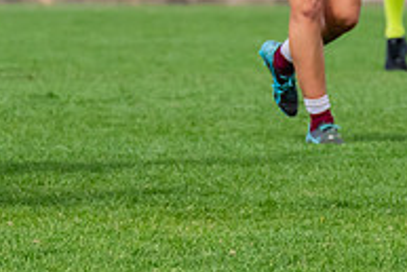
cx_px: -67
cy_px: -198
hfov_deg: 1.8
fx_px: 13158
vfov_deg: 1.2
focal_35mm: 1163
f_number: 7.1
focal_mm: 250
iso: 800
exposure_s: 1/1600
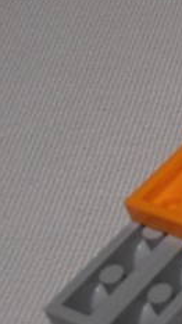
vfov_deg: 13.8
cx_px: 535
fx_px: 1339
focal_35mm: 156
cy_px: 127
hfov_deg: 7.0
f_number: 3.9
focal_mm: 6.61
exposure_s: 1/50
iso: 80
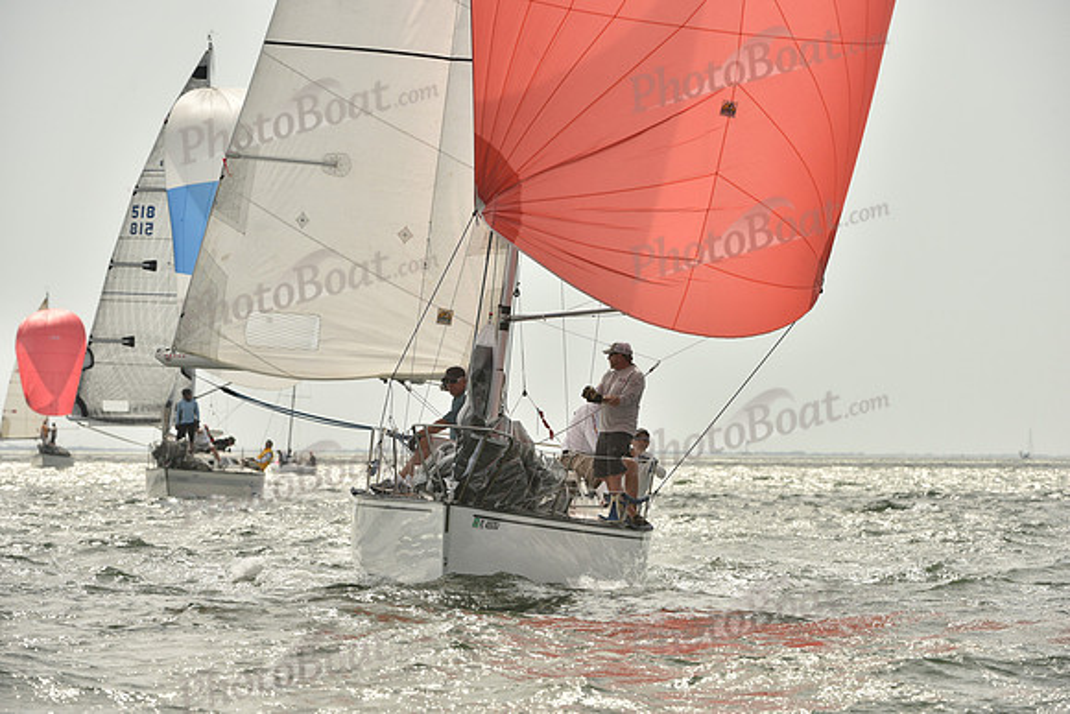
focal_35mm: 280
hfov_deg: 7.4
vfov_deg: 4.9
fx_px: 8324
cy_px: 357
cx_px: 535
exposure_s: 1/1250
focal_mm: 280
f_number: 10
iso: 400
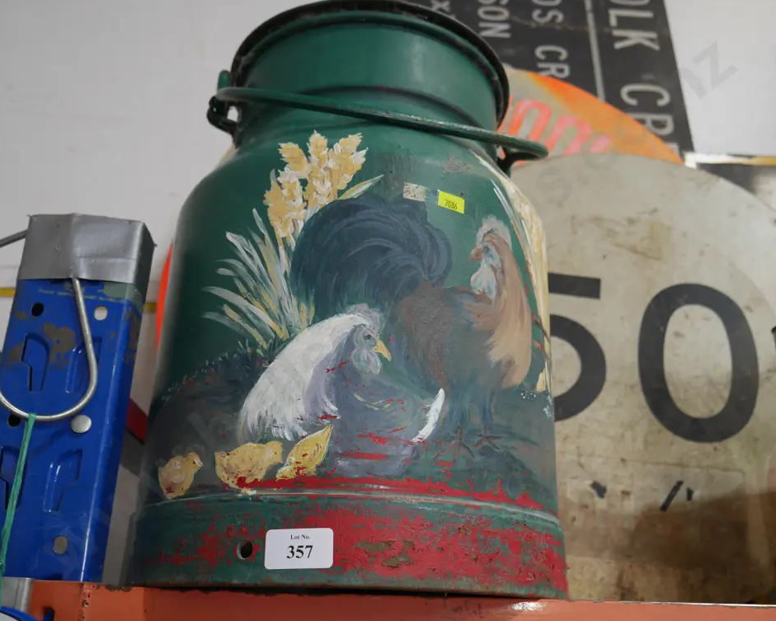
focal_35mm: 34
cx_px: 388
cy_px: 309
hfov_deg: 52.8
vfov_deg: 43.4
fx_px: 781
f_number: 3.6
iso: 250
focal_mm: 16
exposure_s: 1/60
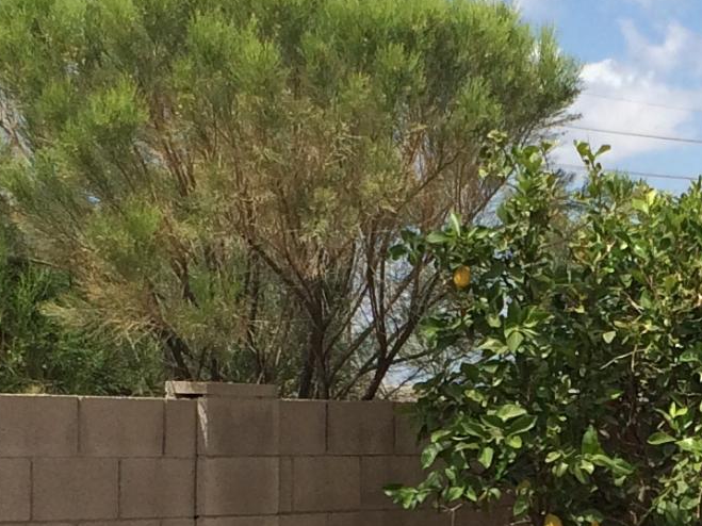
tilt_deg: -4.7
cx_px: 627
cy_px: 611
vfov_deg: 11.0
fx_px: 2676
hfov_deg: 14.8
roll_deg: -0.9
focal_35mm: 132
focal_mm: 4.15
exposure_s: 1/3165
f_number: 2.2
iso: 32
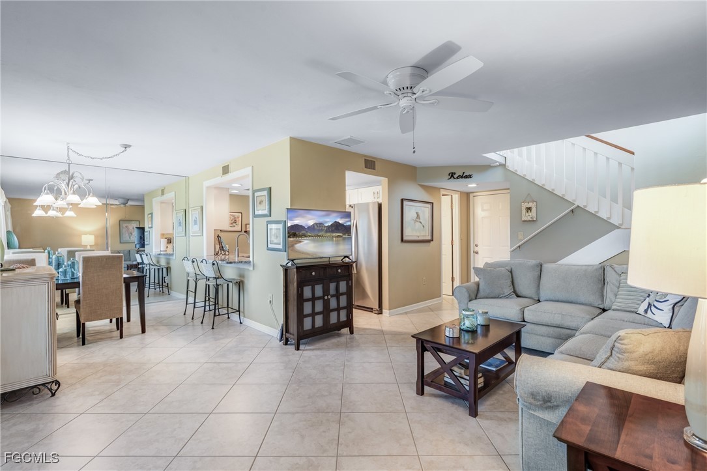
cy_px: 236
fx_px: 314
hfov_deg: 96.7
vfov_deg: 73.7
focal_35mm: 16
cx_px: 354
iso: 200
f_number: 9
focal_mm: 16
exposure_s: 1/3.33
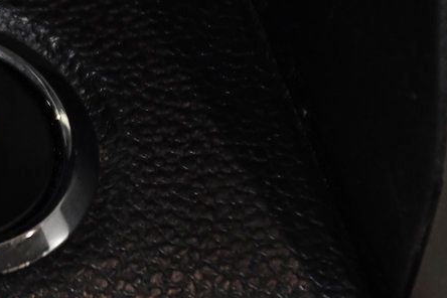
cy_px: 102
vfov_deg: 2.8
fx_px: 6009
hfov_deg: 4.3
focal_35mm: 484
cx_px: -61
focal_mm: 140
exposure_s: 1/100
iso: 2500
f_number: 5.6
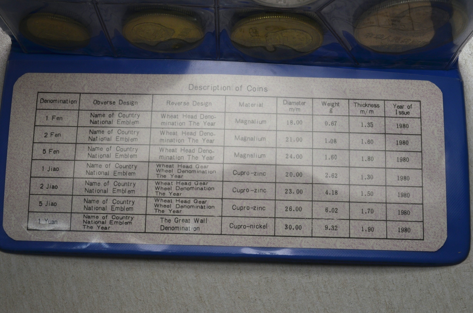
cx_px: 236
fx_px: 669
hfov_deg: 39.0
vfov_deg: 26.4
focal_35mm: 51
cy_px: 156
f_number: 14
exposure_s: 1/250
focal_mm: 34
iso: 400
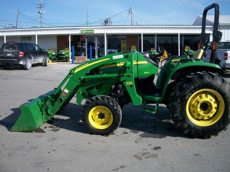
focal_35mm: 35
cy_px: 86
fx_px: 233
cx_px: 115
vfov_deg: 40.7
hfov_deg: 52.6
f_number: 5.6
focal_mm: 6.3
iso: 80
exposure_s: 1/320
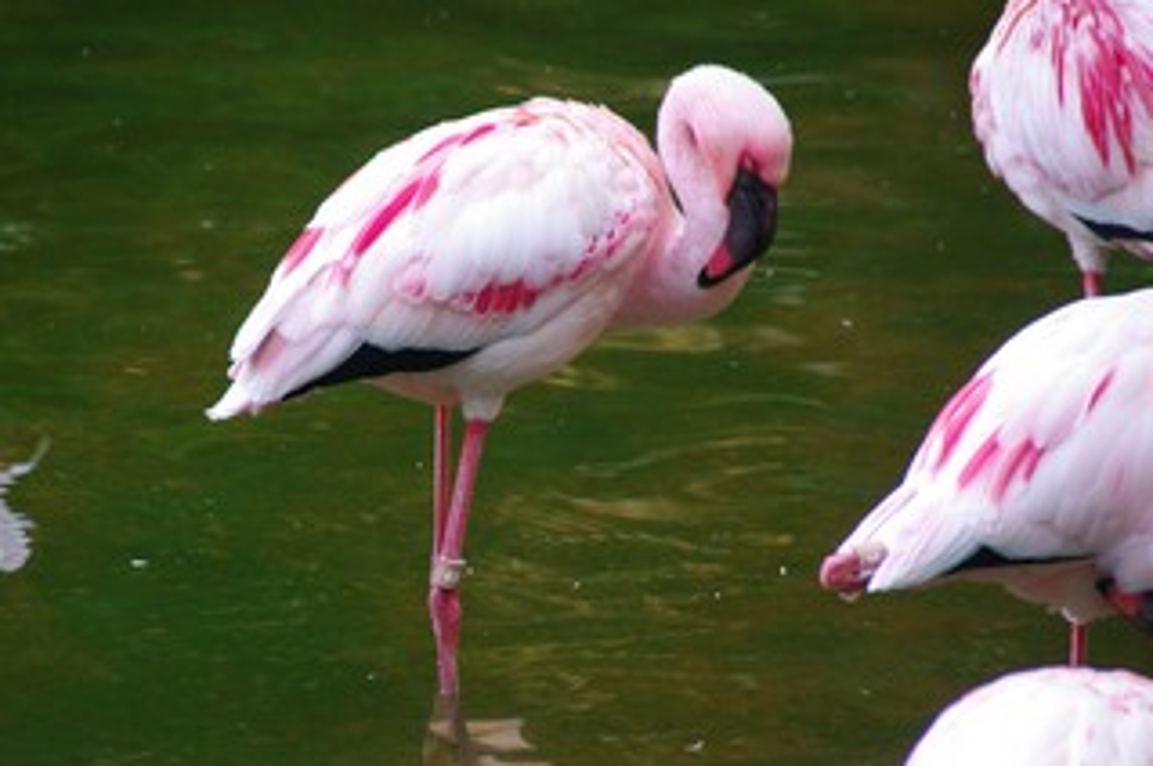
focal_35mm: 482
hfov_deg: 4.3
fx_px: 15421
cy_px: 405
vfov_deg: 2.8
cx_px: 506
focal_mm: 250
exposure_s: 1/90
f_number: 6.3
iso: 800
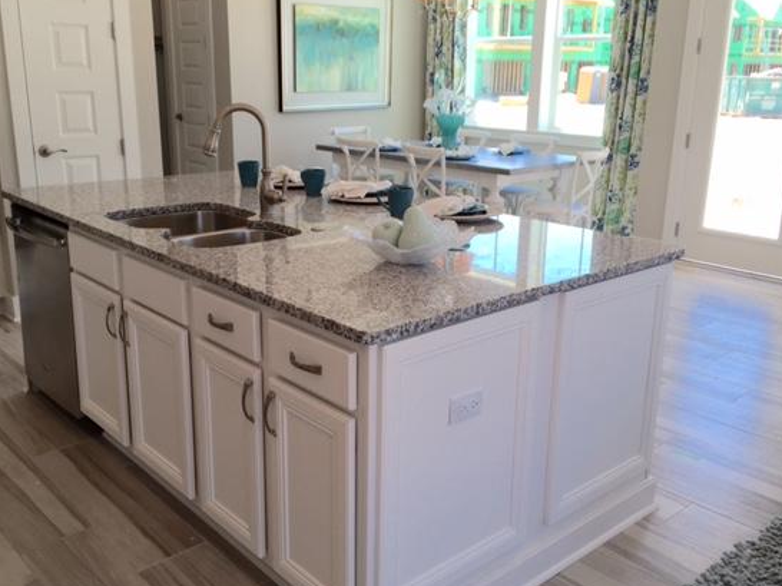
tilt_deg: -15.4
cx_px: 377
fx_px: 768
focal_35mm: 34
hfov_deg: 54.0
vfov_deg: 41.8
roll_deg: -0.7
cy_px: 284
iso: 32
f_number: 2.2
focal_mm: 4.15
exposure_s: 1/166
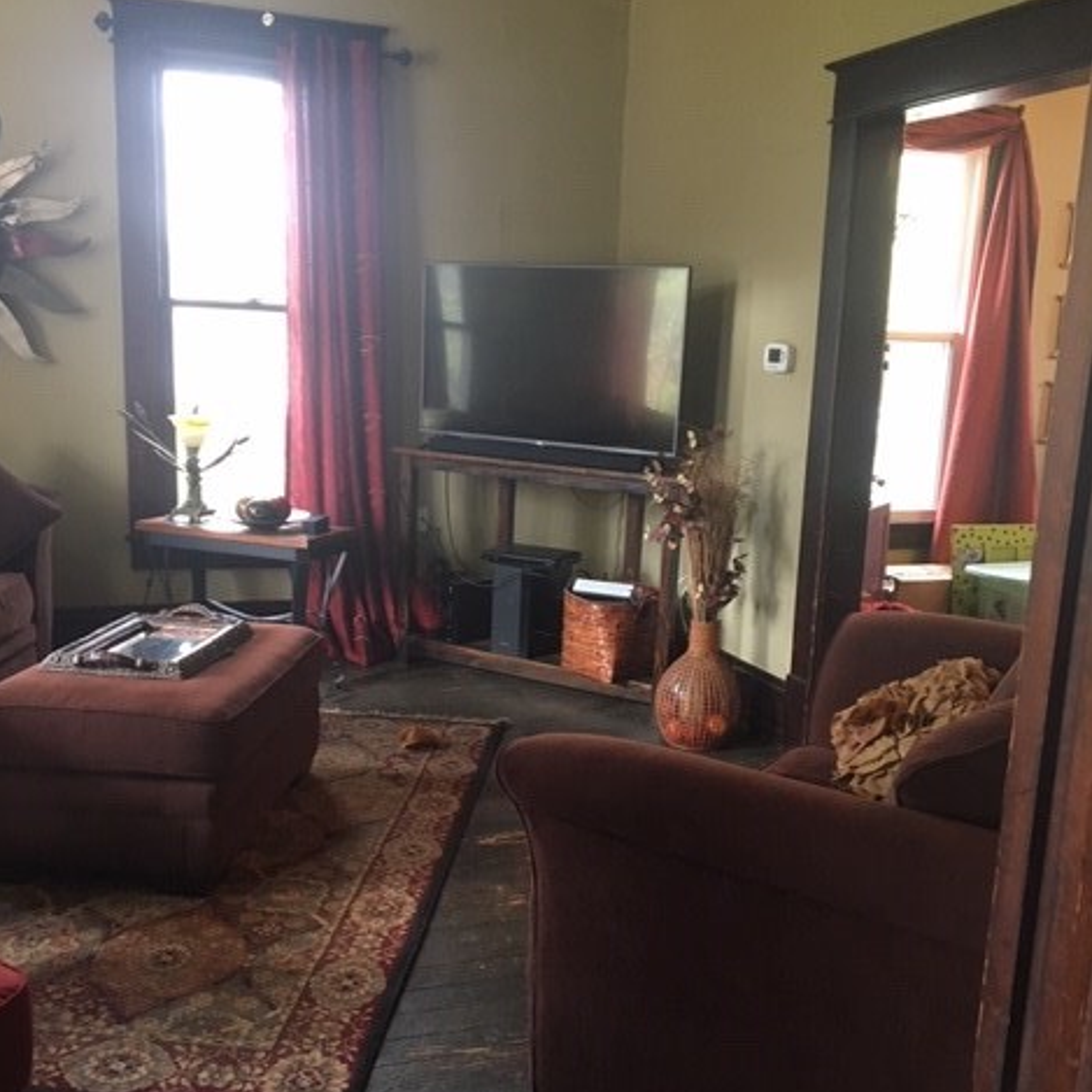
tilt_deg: -12.3
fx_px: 1249
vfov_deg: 47.1
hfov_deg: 47.2
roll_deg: -1.7
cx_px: 536
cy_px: 624
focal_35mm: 35
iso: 160
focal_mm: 4.15
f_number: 2.2
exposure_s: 1/30
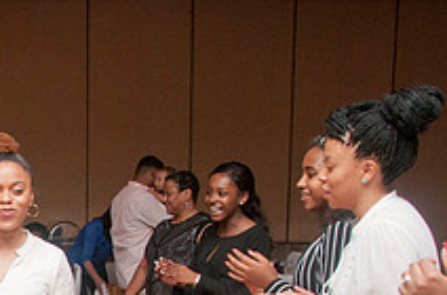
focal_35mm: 74
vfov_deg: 17.3
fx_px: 916
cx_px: -84
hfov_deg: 24.9
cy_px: 368
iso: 800
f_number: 5.6
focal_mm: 18
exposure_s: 1/125
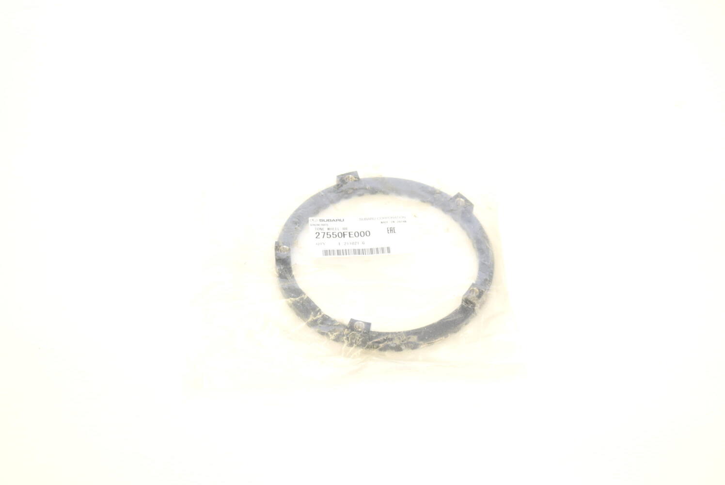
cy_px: 242
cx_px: 362
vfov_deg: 23.8
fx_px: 1149
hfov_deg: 35.0
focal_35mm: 57
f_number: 6.3
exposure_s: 1/160
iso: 400
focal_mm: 38
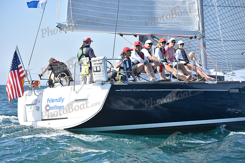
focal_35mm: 102
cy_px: 82
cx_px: 122
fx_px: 694
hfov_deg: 20.0
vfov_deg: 13.4
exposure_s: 1/1600
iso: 250
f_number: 4
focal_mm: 102
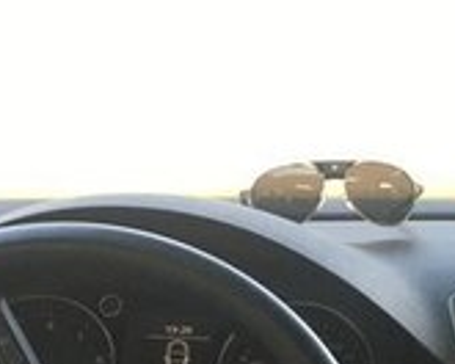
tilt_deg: -17.6
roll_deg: -1.8
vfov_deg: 12.9
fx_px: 1522
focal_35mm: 113
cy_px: 561
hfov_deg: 16.6
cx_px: 477
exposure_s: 1/33
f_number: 2.2
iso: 40
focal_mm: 4.15
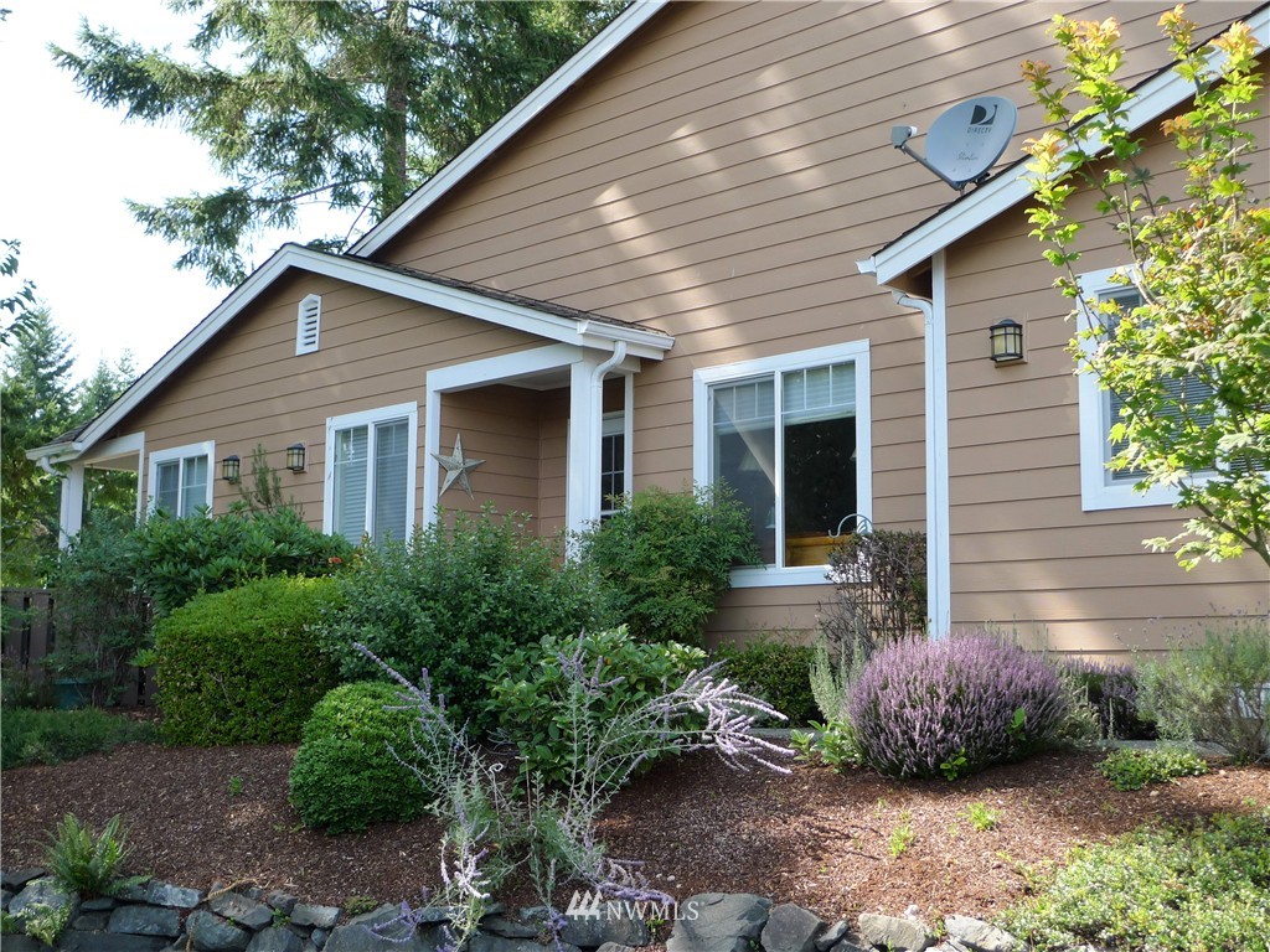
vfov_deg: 32.9
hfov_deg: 42.9
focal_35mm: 44
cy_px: 476
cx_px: 635
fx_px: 1614
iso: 80
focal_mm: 9.3
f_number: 2.8
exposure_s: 1/320
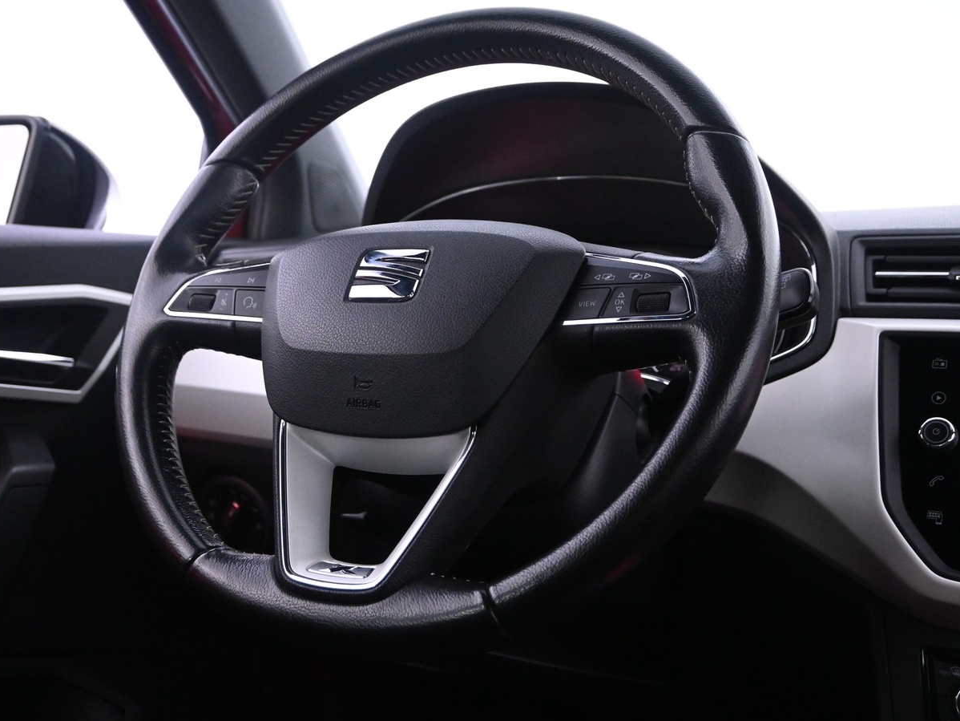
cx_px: 447
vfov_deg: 36.0
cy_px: 343
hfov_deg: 46.8
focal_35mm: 40
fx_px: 1109
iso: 3200
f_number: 3.8
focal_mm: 20.5
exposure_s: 1/25
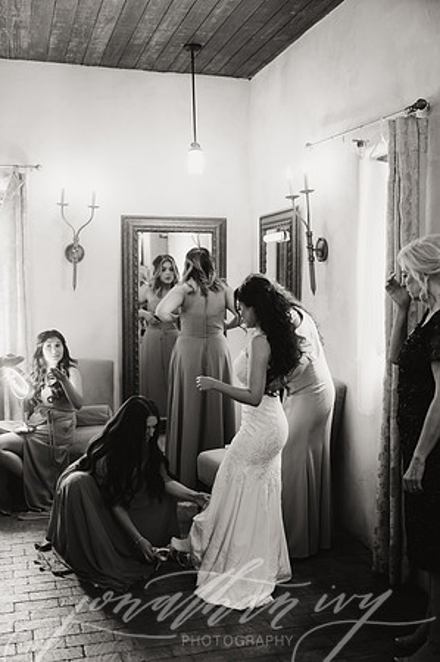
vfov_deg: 50.7
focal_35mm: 38
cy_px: 331
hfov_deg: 35.0
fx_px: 698
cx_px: 220
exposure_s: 1/200
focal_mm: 38
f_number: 2.8
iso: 2500
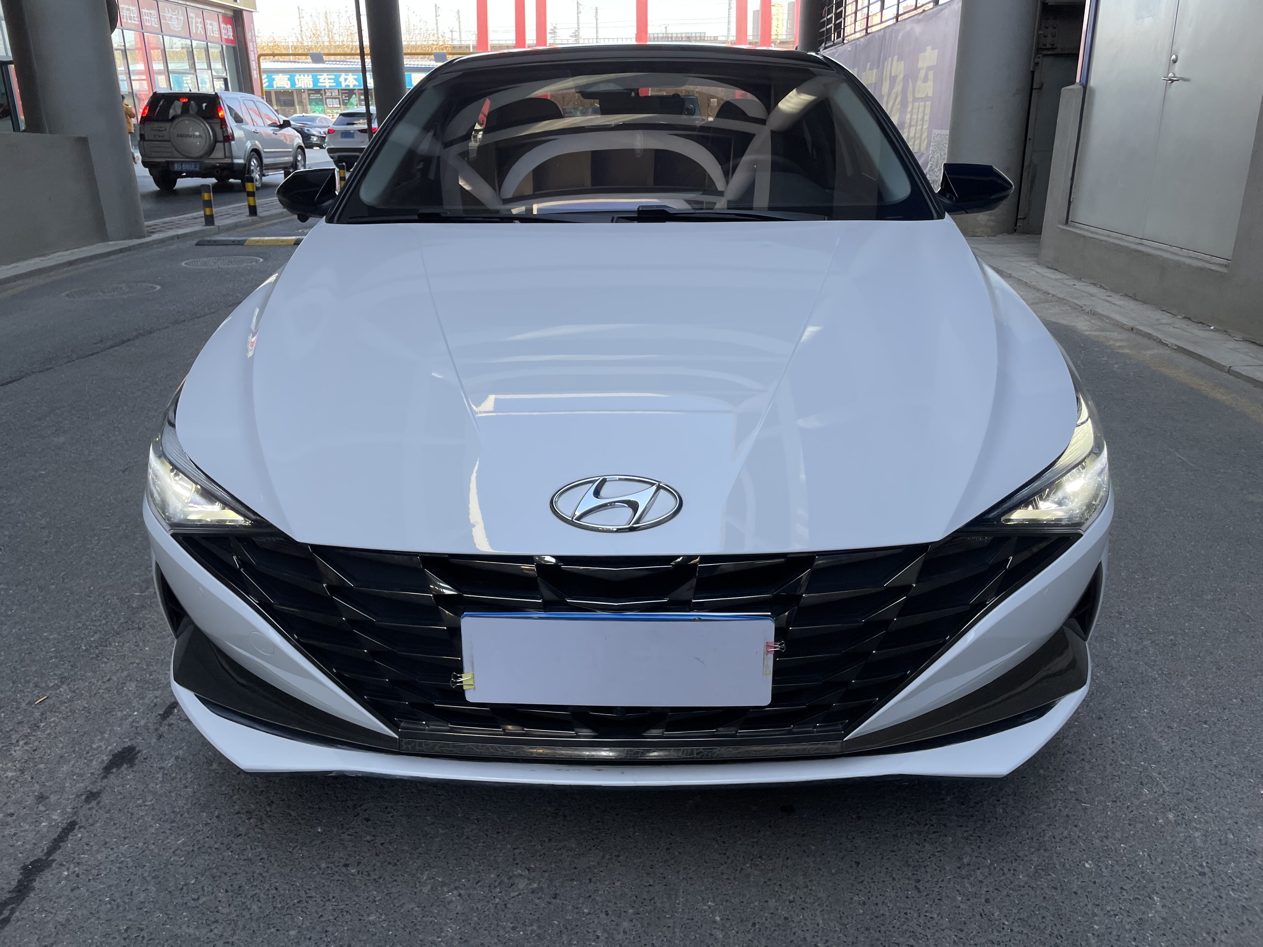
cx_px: 632
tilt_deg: -20.2
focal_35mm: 26
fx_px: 949
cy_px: 474
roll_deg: -0.3
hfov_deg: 67.3
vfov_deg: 53.1
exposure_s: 1/254
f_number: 1.6
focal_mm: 4.2
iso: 32
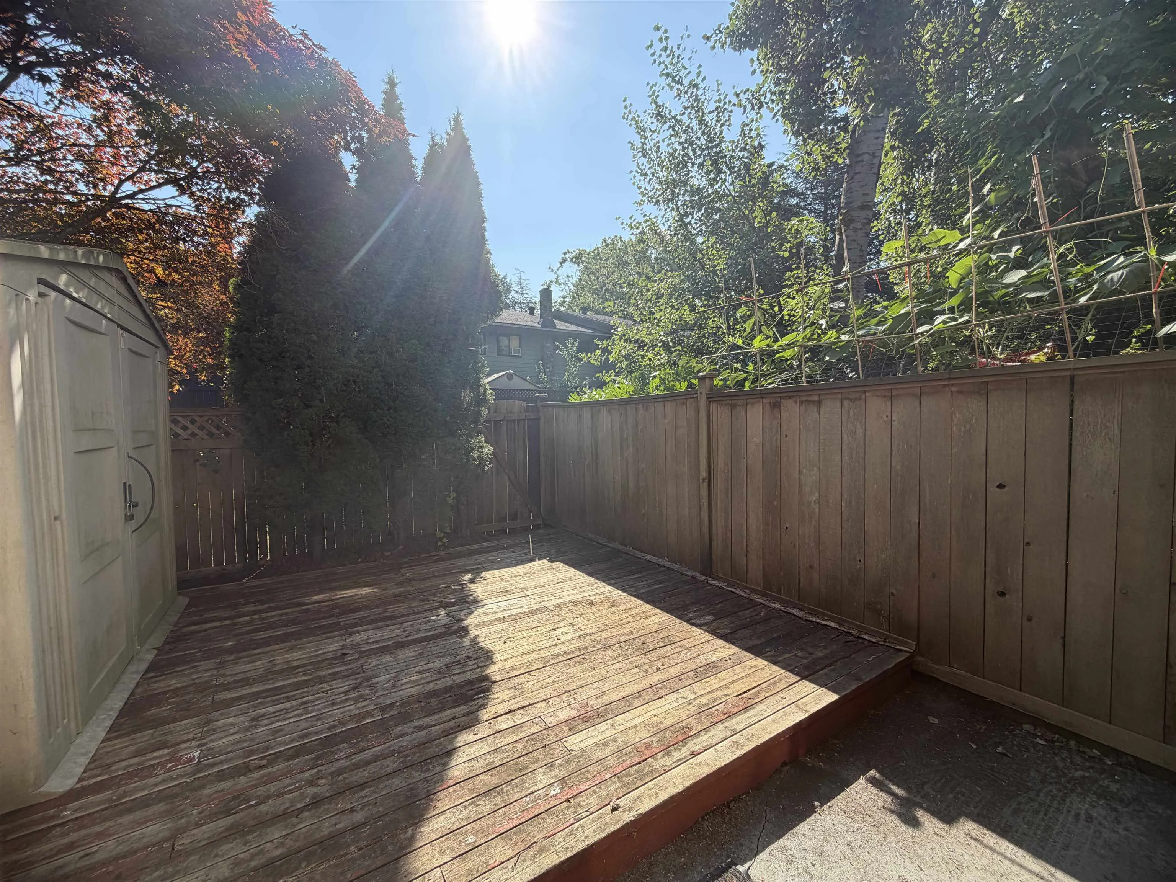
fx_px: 476
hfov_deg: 102.1
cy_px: 441
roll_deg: +0.7
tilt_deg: -3.0
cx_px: 588
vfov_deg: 85.7
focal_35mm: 14
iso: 40
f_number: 2.2
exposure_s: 1/625
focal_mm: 2.22
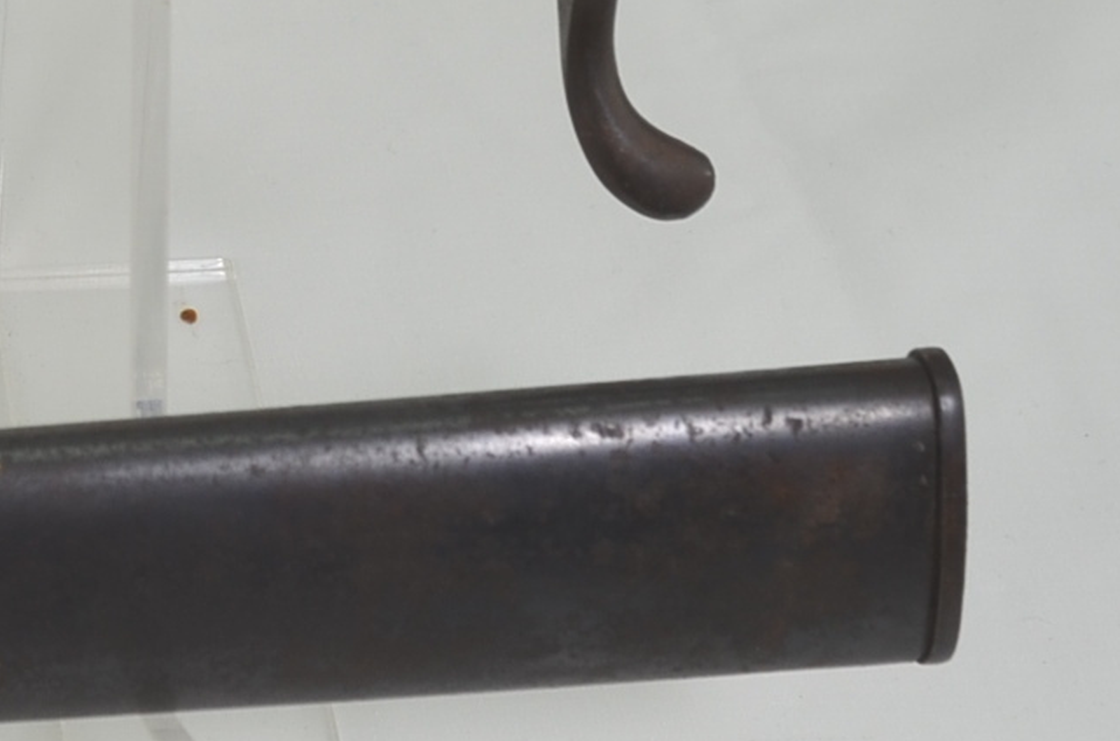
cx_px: -353
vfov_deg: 9.1
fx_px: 4655
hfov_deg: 13.2
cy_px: 51
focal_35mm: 150
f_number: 6.3
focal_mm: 26
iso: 200
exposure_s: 1/160
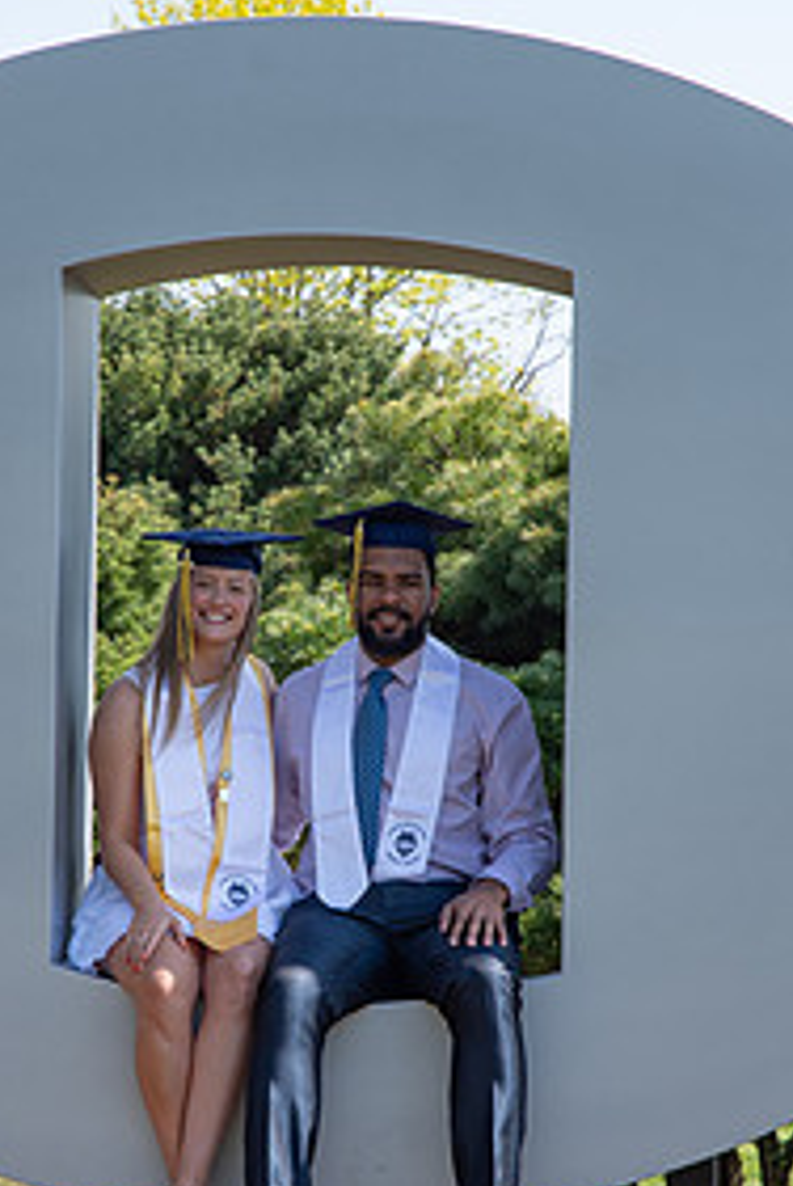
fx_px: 5537
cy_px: 743
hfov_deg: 8.2
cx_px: 316
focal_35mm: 168
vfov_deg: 12.2
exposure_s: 1/200
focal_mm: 70
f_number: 7.1
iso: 100
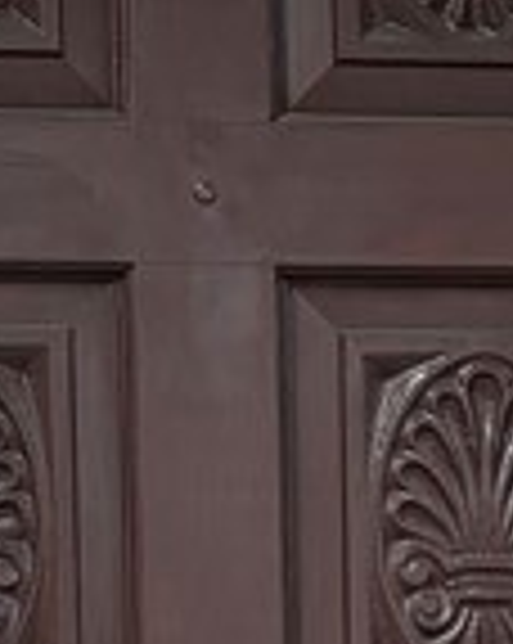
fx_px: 3461
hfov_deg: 8.4
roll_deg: +0.4
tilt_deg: -2.9
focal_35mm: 182
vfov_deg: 10.4
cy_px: 860
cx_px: 616
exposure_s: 1/84
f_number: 1.6
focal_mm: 5.96
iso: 125
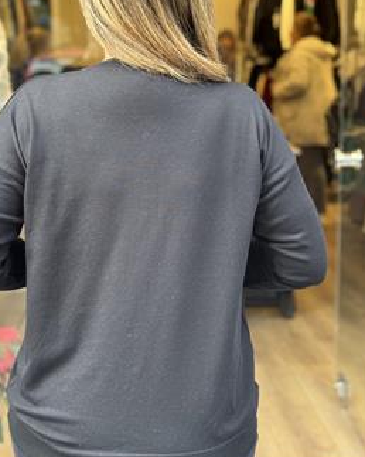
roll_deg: -0.8
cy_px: 195
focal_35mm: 60
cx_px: 151
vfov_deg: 31.4
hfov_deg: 25.3
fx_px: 811
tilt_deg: -9.9
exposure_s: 1/127
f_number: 1.78
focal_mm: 6.76
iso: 200
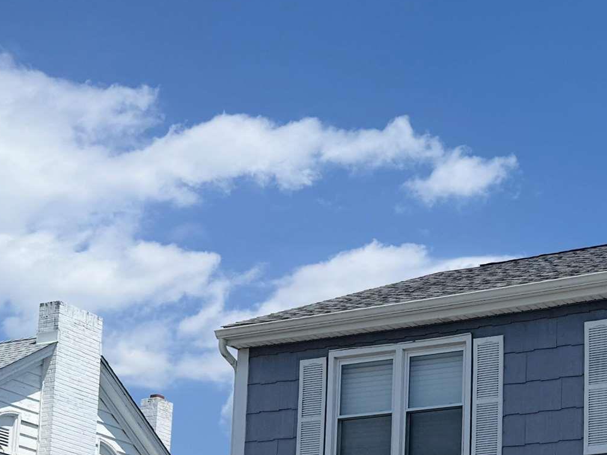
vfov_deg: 19.1
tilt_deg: +10.5
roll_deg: -3.0
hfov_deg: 25.5
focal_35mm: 73
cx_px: 587
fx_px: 1280
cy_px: 540
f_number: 1.78
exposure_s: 1/9091
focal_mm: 6.76
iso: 80
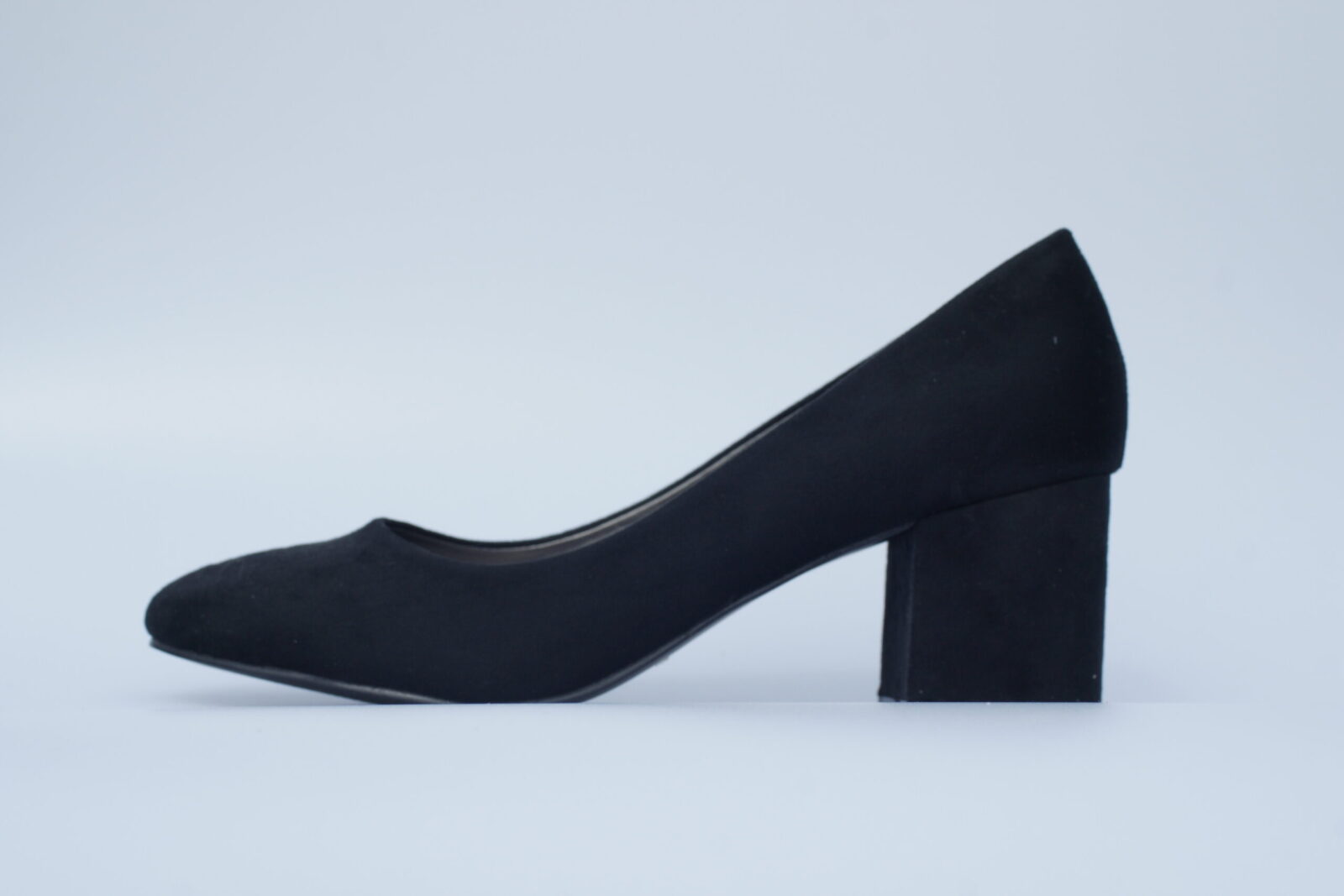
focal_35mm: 75
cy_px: 448
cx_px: 672
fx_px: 2800
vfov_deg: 18.2
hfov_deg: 27.0
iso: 200
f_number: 9
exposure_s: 1/500
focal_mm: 50
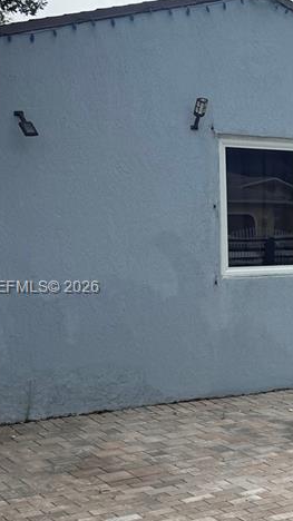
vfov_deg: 31.4
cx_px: 394
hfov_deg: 16.8
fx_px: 926
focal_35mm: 67
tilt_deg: -3.3
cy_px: 288
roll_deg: +1.3
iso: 80
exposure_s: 1/1855
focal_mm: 6.76
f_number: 1.78
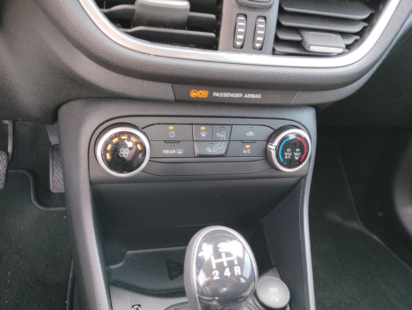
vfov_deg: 48.3
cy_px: 155
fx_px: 346
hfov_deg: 61.6
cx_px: 206
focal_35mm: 29
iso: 127
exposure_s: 1/50
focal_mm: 4.25
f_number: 1.8
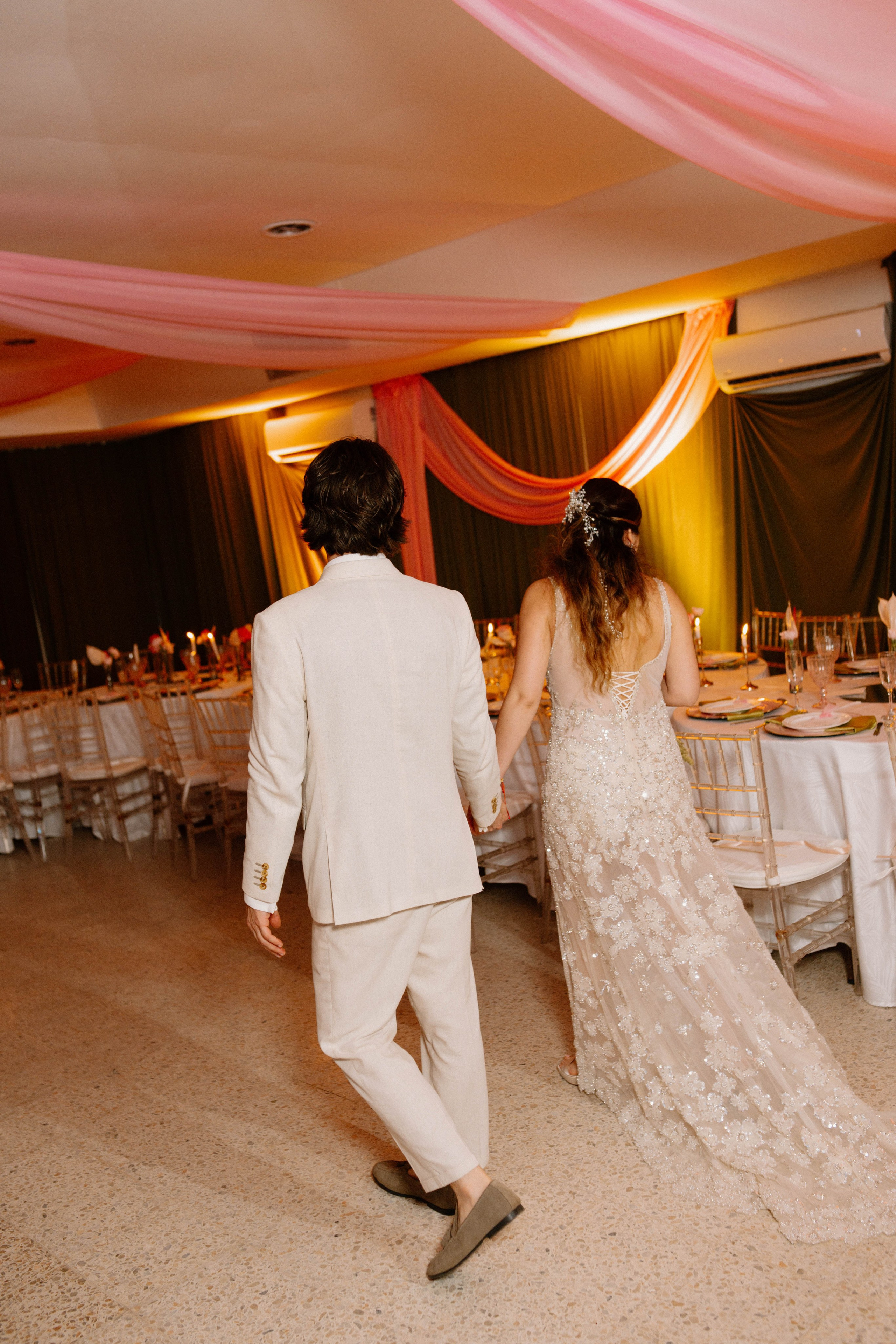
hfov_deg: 37.9
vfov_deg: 54.4
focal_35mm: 35
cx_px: 448
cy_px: 672
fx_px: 1307
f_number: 2.8
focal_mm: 35
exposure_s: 1/160
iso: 400
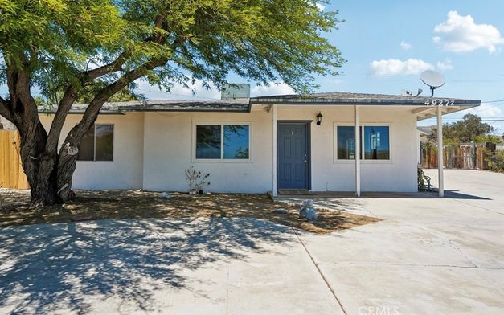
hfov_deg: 70.4
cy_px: 147
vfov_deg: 47.6
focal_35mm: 26
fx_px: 357
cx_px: 250
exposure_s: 1/200
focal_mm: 25
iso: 100
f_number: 8
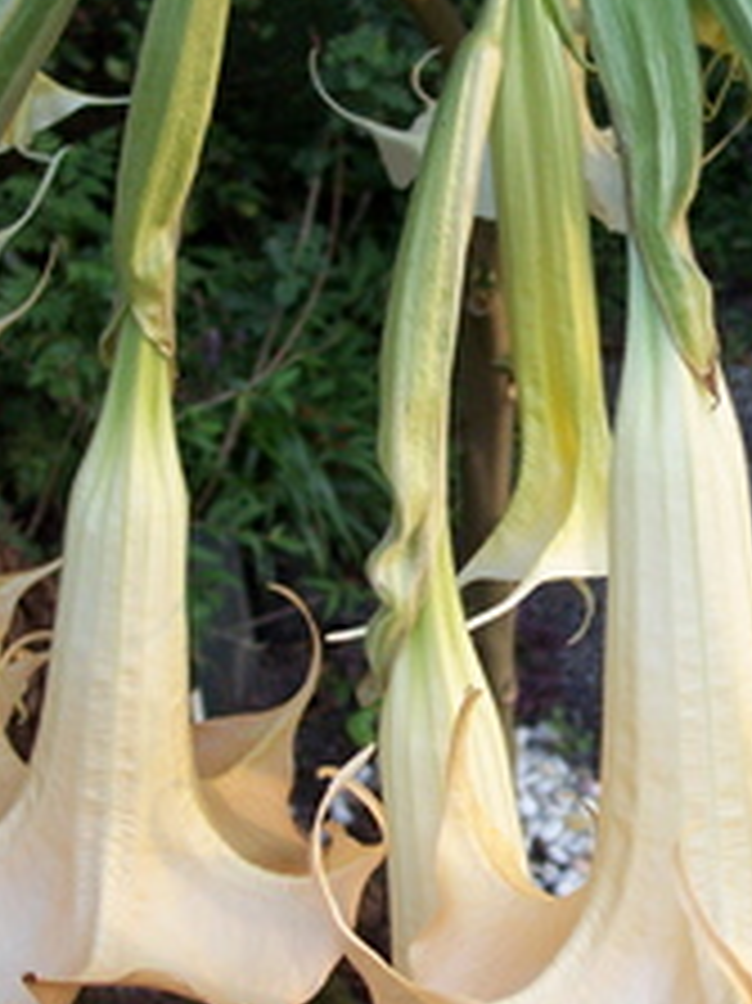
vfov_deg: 25.3
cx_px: 630
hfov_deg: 18.9
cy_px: 486
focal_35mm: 77
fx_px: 2232
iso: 100
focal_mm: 8
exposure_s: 1/60
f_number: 3.4
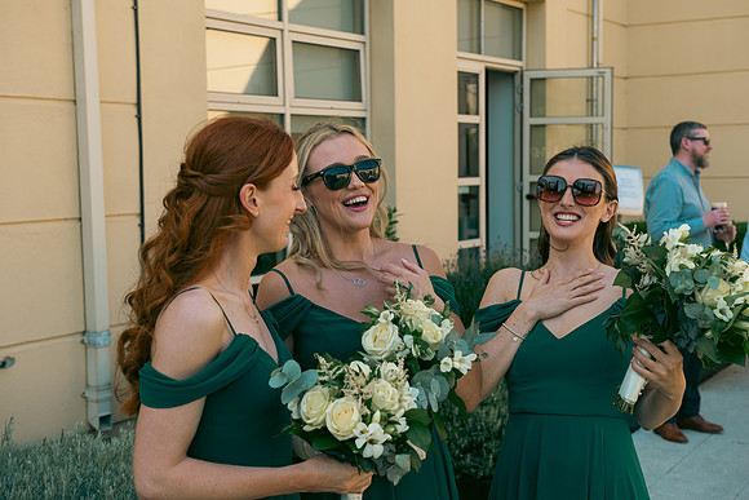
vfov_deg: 26.0
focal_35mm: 52
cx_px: 374
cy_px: 250
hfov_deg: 38.2
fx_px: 1082
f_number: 6.3
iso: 200
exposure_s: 1/320
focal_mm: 52
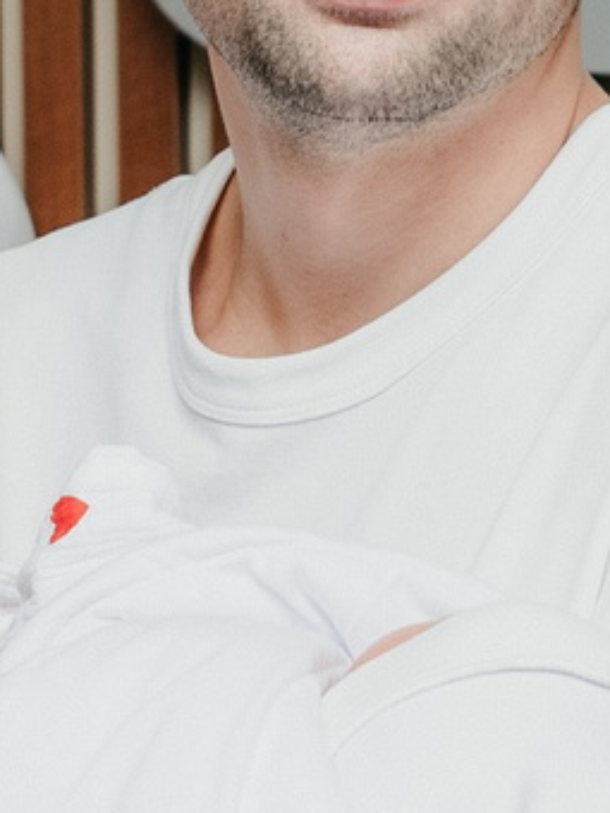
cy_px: 492
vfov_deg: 9.6
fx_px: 4864
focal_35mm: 207
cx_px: 396
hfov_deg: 7.2
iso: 160
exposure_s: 1/160
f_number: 4
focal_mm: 28
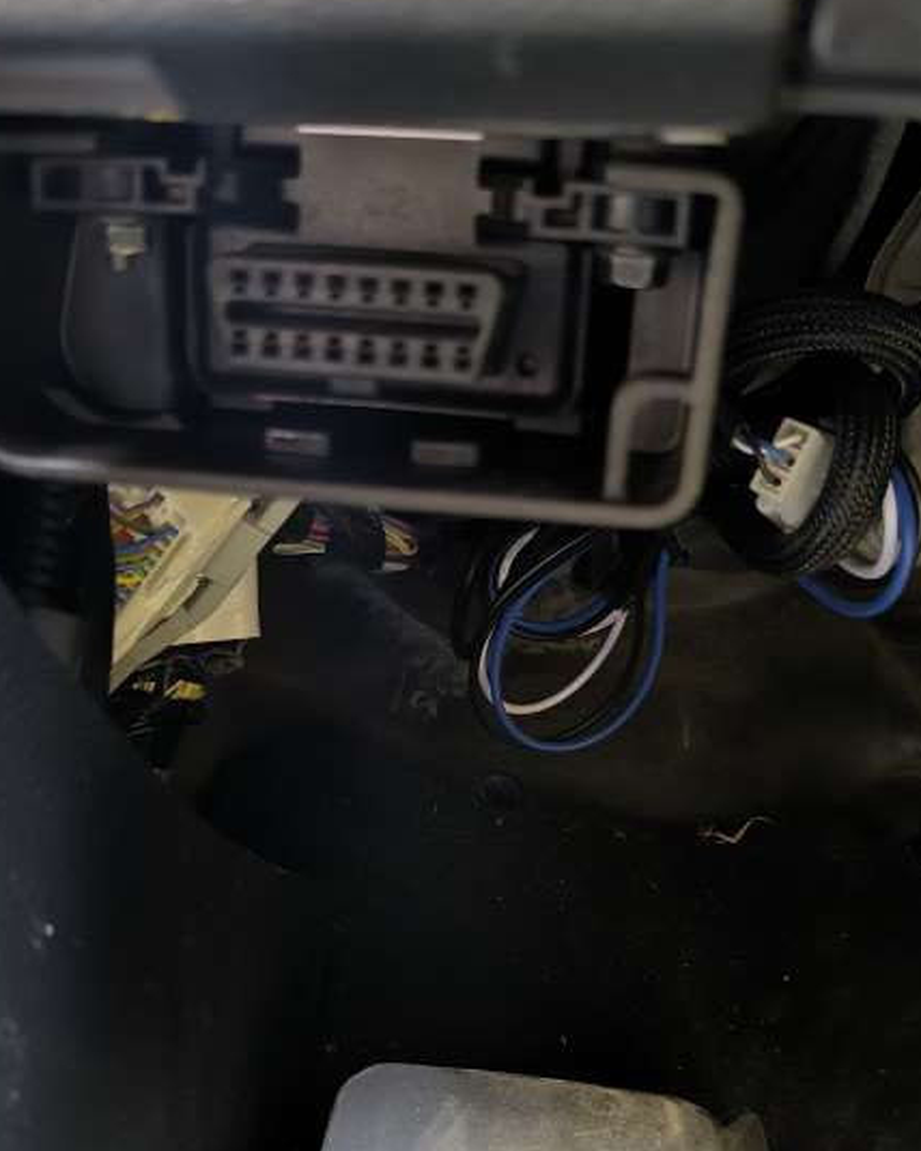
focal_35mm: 43
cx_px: 454
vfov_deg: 42.2
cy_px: 794
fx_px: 1465
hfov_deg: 34.9
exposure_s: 1/14.3
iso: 3200
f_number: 1.65
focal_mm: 6.14
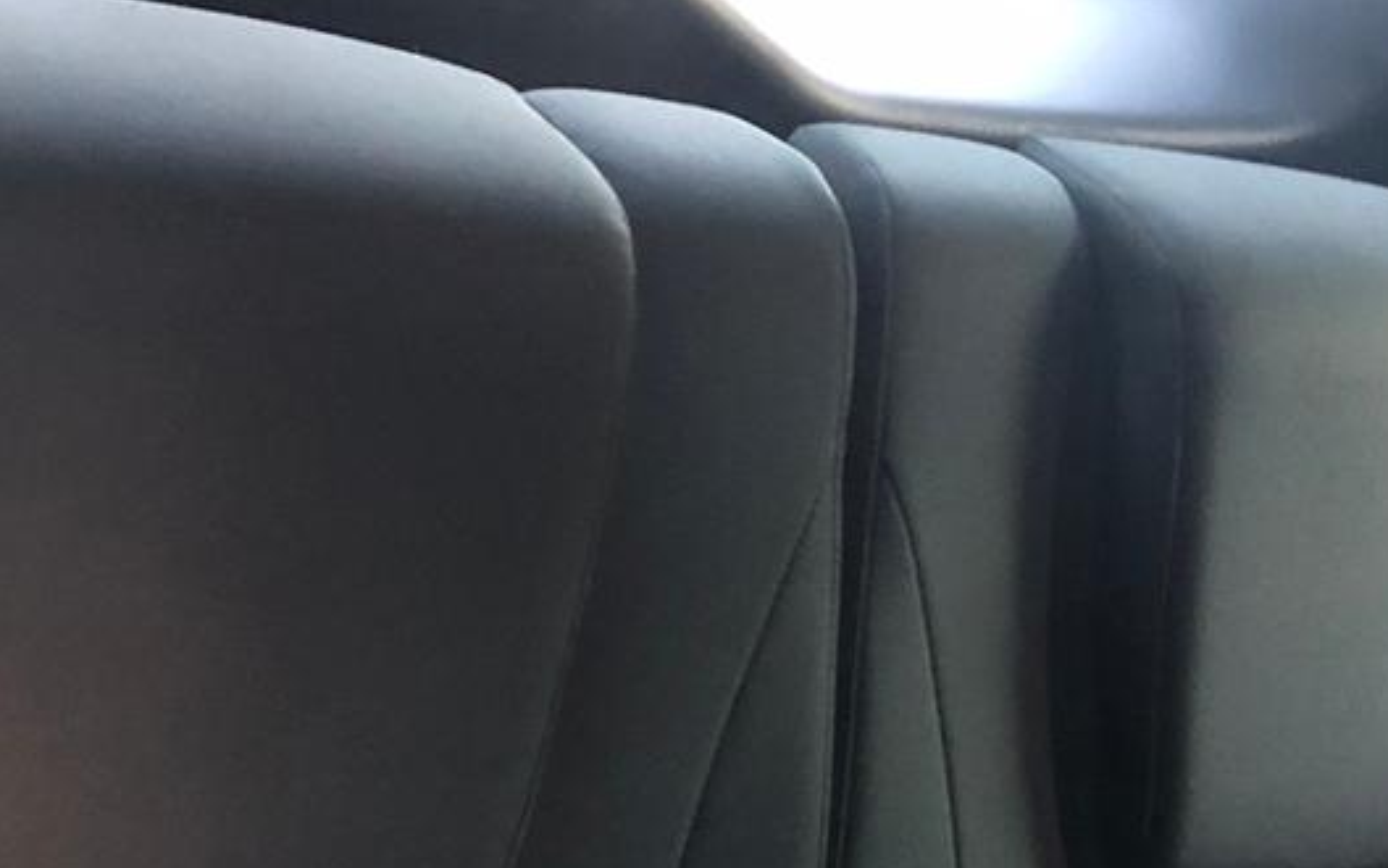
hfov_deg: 28.3
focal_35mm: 72
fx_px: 2724
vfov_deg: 17.0
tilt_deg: -33.3
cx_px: 962
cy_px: 1131
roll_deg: -19.3
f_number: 1.8
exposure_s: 1/4
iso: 160
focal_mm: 3.99
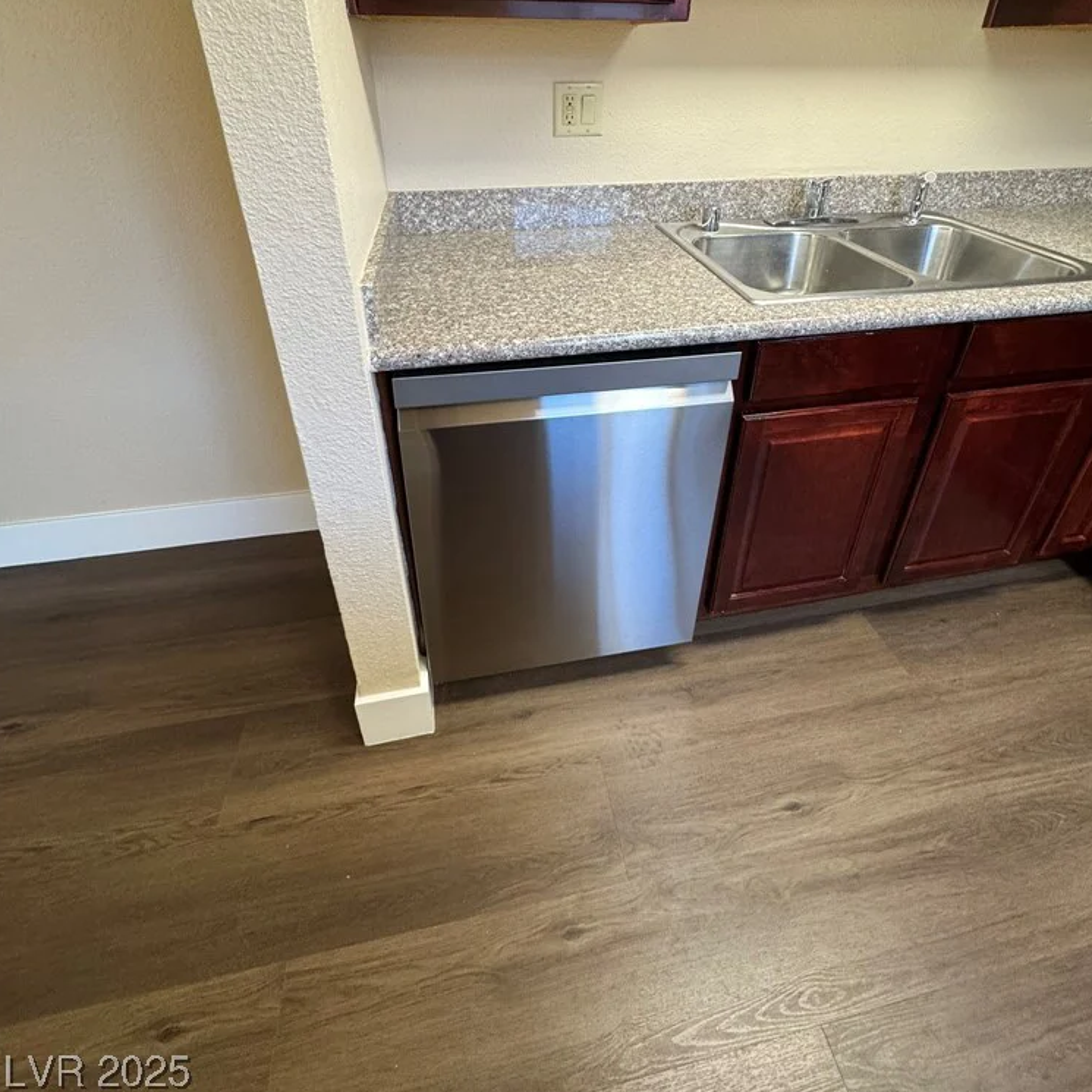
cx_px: 556
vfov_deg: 81.1
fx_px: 607
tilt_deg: -26.0
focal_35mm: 17
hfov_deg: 84.0
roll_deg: -1.0
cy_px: 364
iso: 200
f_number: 2.2
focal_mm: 2.22
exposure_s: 1/120
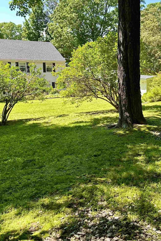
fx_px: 262
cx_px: 119
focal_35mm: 39
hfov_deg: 33.6
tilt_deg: -12.0
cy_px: 117
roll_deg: -1.4
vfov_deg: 49.5
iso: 80
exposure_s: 1/521
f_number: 1.78
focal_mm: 6.86
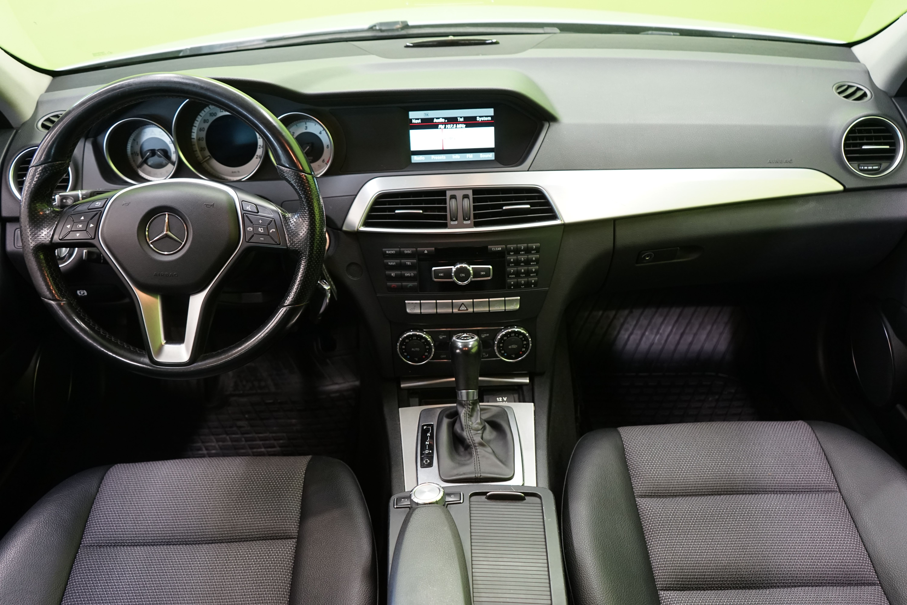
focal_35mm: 29
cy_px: 302
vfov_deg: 45.0
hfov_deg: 63.7
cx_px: 454
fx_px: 731
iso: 1600
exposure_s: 1/20
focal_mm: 29
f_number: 4.5
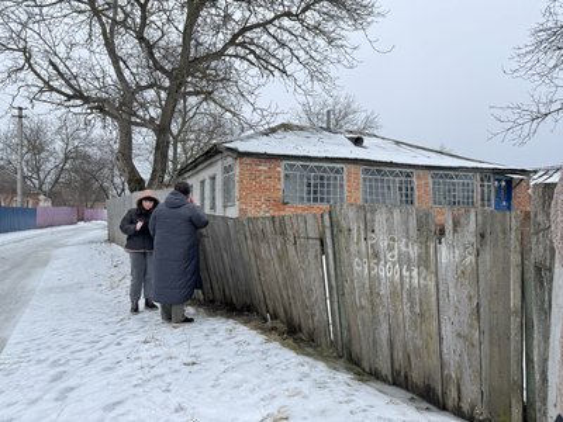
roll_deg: -0.8
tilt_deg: +2.0
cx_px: 282
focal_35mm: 24
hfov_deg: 71.6
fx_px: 390
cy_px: 211
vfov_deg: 56.8
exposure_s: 1/1980
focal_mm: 6.76
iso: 80
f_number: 1.78
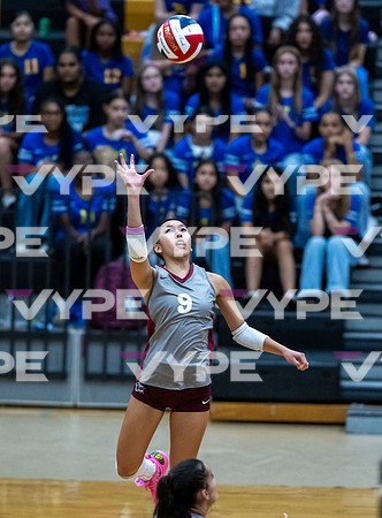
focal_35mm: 373
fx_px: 5544
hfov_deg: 3.9
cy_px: 320
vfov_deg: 5.3
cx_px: 221
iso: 3200
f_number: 2
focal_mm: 200
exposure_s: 1/1600
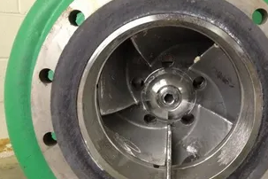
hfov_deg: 40.9
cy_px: 97
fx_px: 357
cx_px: 165
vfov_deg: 28.1
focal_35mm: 48
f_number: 2.4
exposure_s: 1/20
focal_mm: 4.28
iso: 250
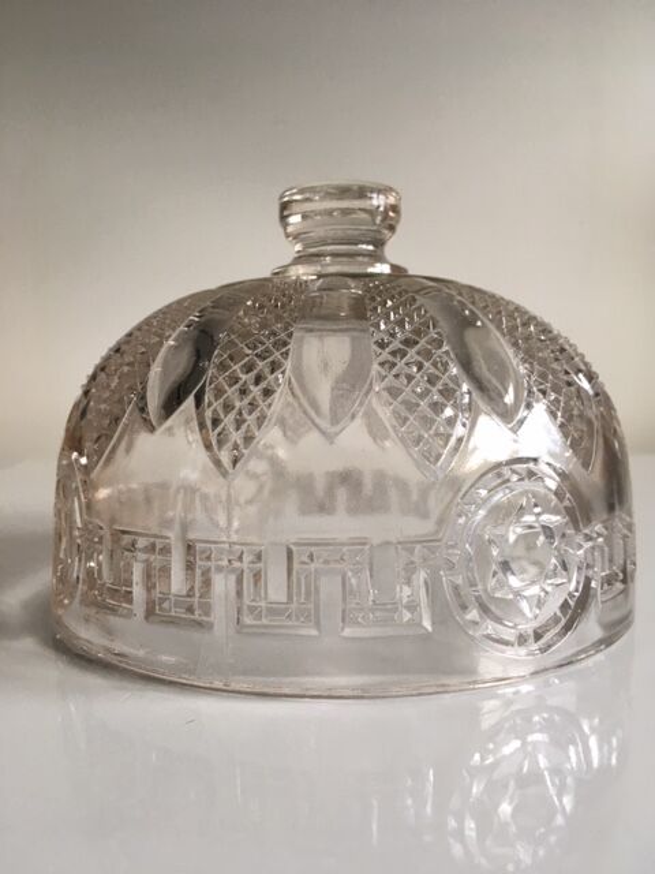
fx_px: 732
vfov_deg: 61.7
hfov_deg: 48.2
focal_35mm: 29
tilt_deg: -3.8
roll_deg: +0.6
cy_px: 437
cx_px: 328
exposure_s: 1/33
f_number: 2.2
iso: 40
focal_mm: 4.15
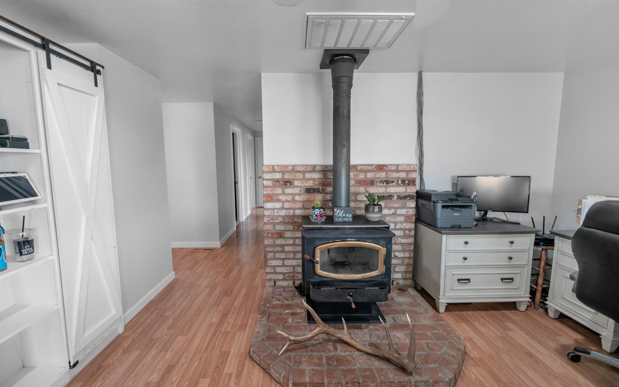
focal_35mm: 15
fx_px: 253
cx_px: 301
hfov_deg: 101.4
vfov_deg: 74.8
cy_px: 189
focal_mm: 13
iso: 1600
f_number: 4
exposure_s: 1/160
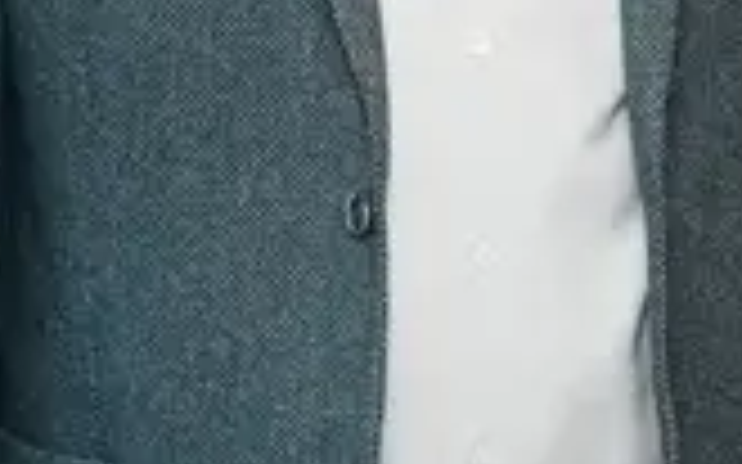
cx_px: 850
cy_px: -92
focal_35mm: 379
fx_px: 7661
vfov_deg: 3.5
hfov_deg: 5.5
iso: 1600
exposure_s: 1/200
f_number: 4.5
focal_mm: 51
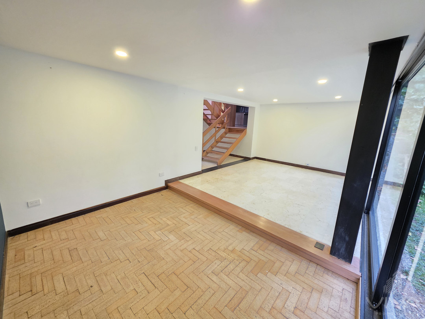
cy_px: 160
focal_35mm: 13
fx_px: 160
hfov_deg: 106.2
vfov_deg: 89.9
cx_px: 212
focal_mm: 2.2
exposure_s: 1/60
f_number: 1.9
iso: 640
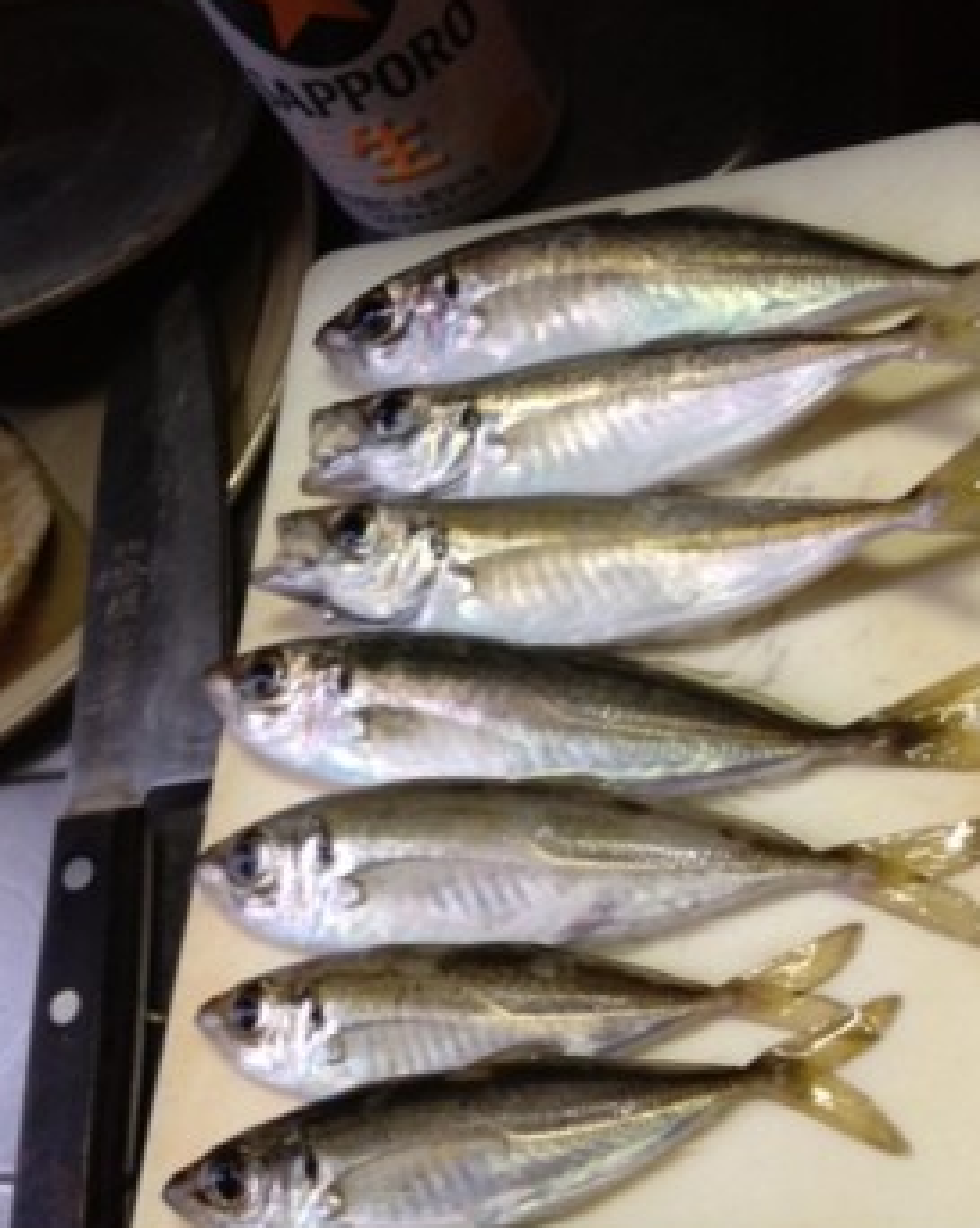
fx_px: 1634
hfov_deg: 33.3
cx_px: 564
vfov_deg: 41.2
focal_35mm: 45
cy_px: 646
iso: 250
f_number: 2.4
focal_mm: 4.28
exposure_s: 1/20
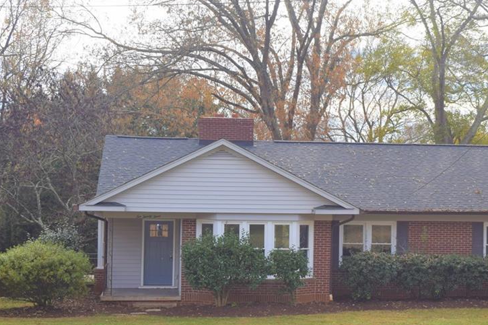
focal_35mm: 72
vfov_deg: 18.9
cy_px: 176
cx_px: 310
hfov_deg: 28.0
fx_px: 976
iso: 100
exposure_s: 1/200
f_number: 9
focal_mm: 34
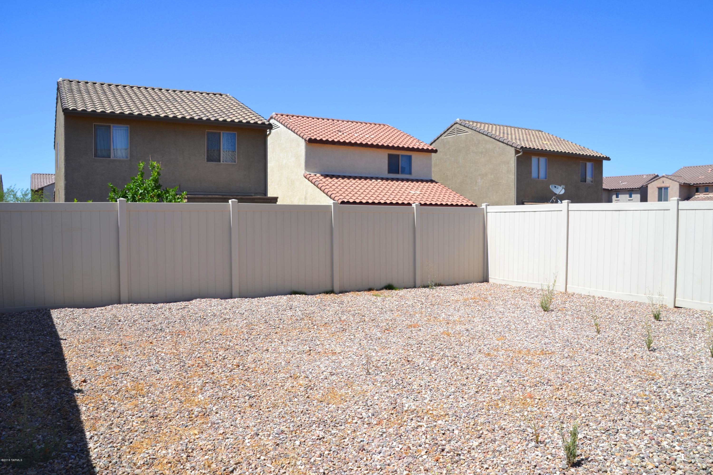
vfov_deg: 47.9
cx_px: 356
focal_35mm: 27
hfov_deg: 67.4
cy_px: 238
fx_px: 535
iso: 100
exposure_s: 1/250
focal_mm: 18
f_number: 8
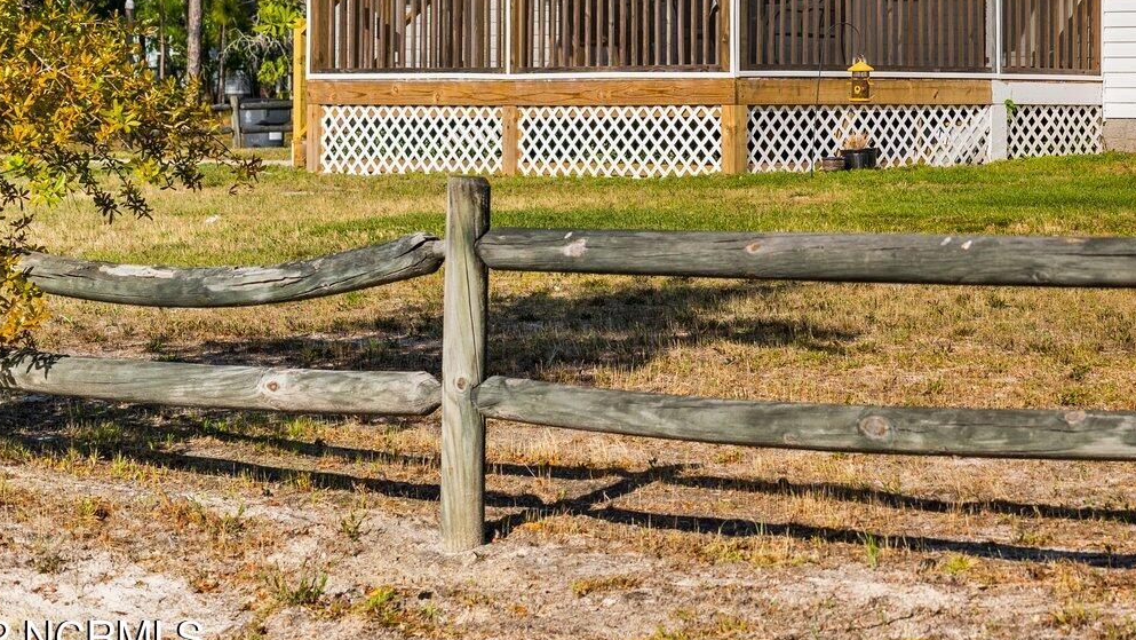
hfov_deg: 19.4
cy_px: -73
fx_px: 3254
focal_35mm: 108
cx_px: 1048
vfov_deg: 11.1
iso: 500
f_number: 5
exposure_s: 1/5000
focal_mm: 50
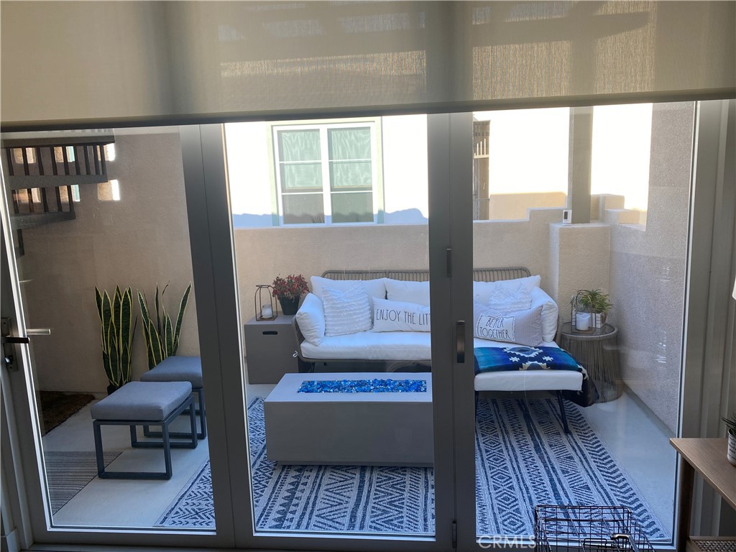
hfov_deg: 67.3
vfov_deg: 53.1
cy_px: 276
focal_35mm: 26
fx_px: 553
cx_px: 368
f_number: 1.8
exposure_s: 1/160
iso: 32
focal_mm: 4.25
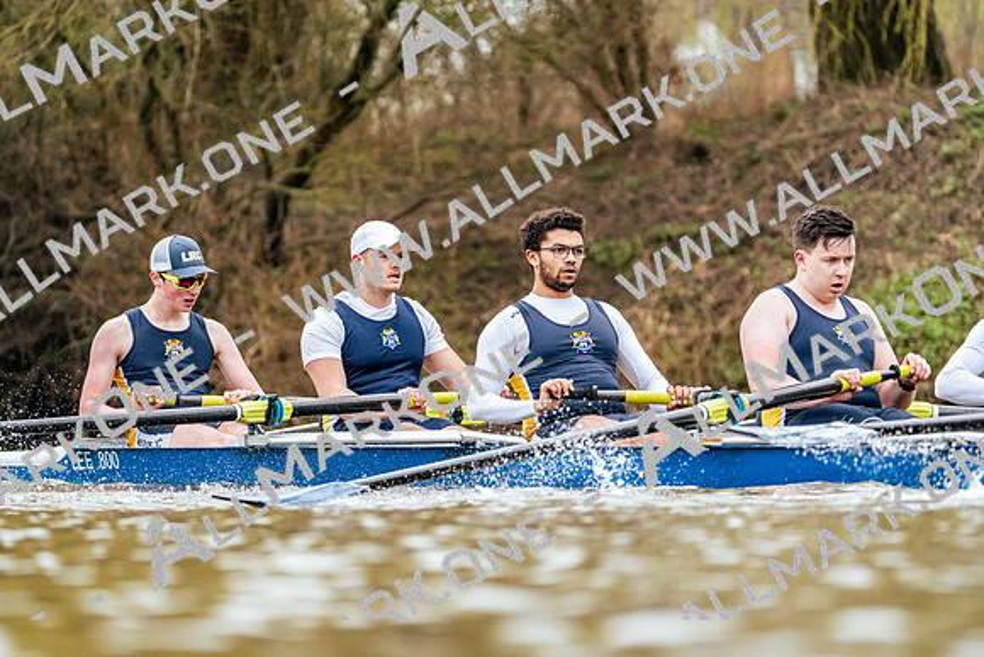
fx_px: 8448
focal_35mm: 309
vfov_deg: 4.5
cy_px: 328
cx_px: 492
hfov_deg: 6.7
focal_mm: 309
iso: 5000
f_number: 6.3
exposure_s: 1/2000
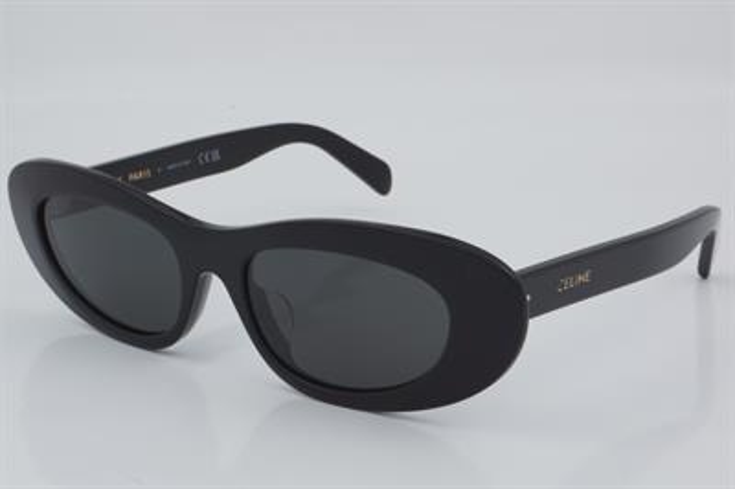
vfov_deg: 18.2
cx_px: 368
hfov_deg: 27.0
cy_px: 244
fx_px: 1530
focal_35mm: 75
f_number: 32
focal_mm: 50
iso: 100
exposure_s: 1/4
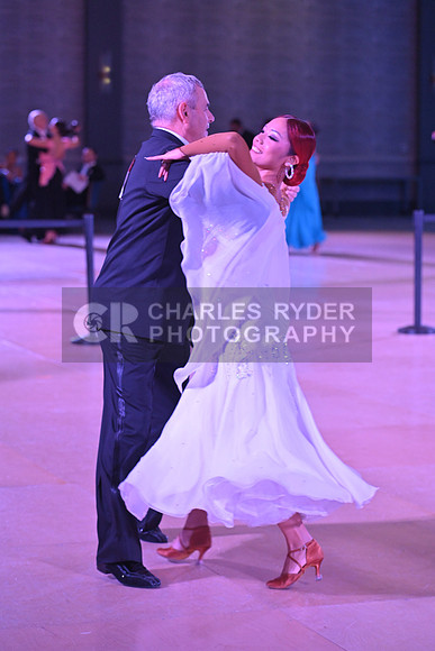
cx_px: 218
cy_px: 326
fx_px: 2029
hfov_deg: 12.2
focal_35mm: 112
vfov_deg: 18.3
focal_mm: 112
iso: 3200
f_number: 5
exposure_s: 1/320
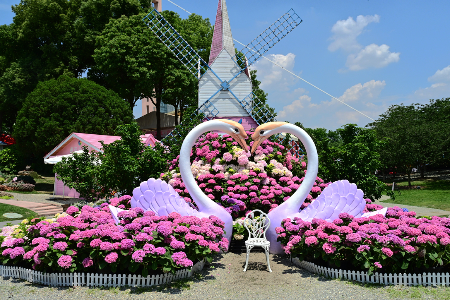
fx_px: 406
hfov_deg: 57.9
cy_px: 153
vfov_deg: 40.5
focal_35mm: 33
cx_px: 226
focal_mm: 31.5
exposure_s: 1/125
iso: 720
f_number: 22
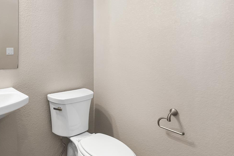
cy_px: 50
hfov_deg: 65.7
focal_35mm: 26
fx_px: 169
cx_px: 62
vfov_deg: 48.6
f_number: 8
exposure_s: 1/8
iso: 160
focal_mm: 16
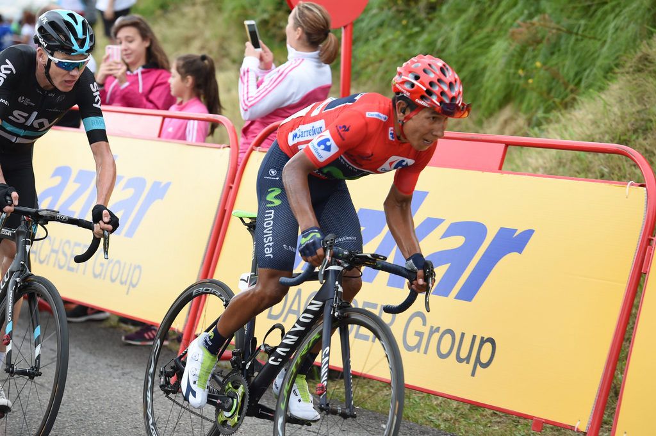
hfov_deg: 16.4
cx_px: 328
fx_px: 2276
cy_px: 218
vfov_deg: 10.9
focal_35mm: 125
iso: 1000
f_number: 4
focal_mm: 125
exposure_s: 1/800
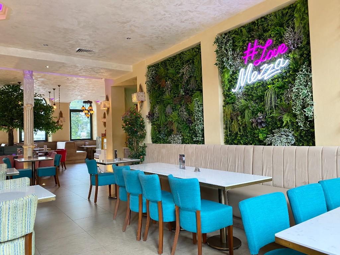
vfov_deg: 53.1
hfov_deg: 67.3
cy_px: 128
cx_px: 170
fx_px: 255
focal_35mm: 26
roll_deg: +1.8
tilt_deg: +3.0
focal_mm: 4.25
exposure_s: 1/50
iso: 100
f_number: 1.8
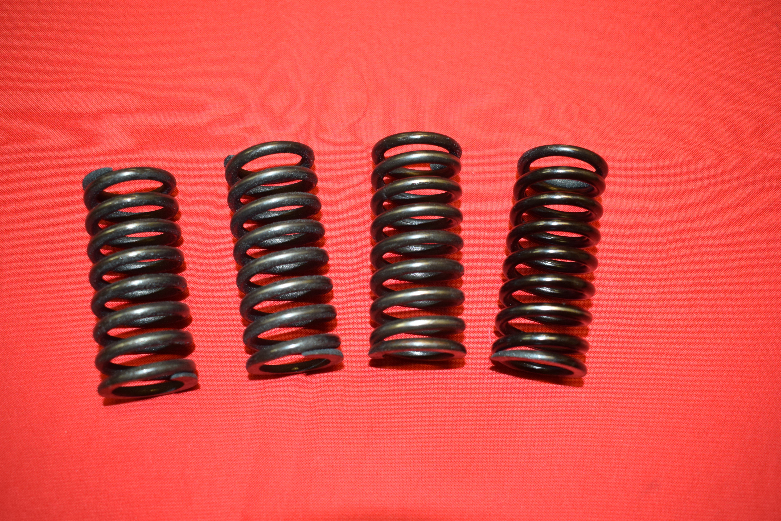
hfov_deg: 55.1
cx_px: 390
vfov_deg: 38.4
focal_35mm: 34
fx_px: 749
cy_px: 260
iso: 500
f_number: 5
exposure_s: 1/60
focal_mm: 23
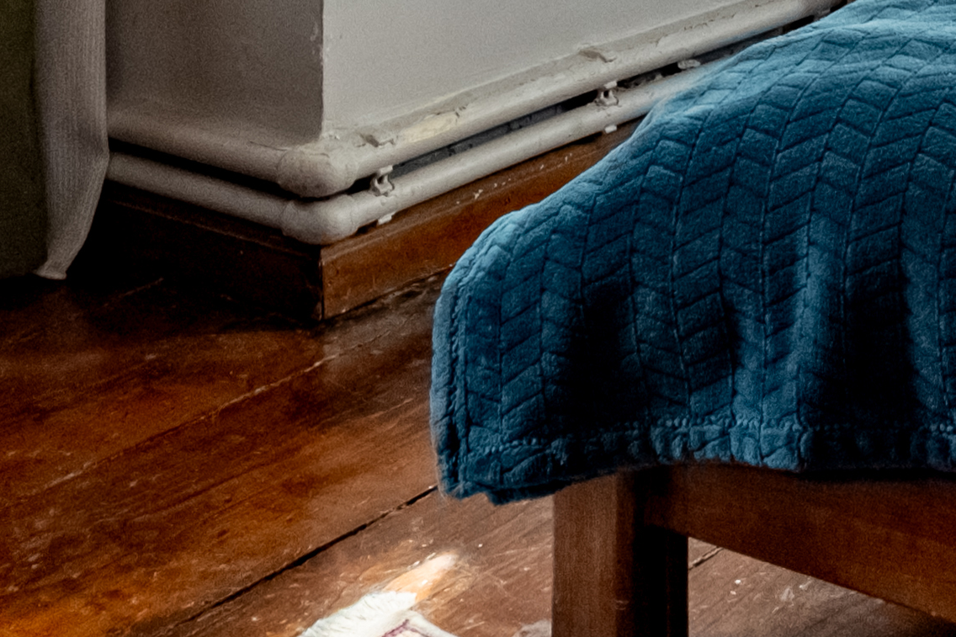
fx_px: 2655
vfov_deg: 11.7
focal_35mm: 100
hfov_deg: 19.7
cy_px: -781
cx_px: 989
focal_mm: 10
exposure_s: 1/100
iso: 800
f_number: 7.1
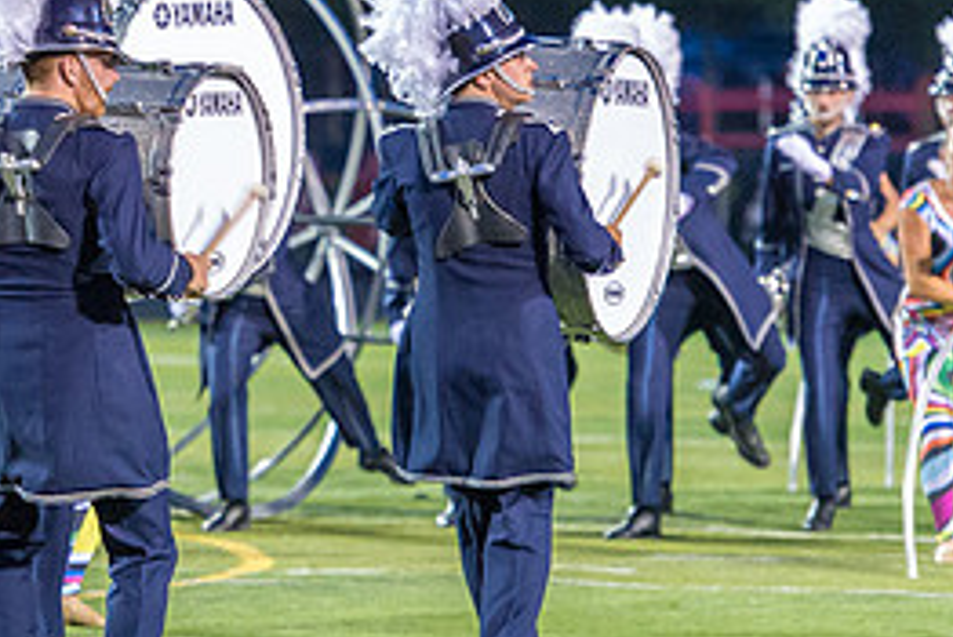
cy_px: 251
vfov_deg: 3.1
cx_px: 55
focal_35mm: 450
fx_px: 11919
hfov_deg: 4.6
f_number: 3.5
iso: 6400
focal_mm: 165
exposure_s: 1/250
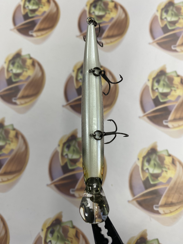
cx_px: 92
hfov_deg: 54.9
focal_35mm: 25
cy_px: 122
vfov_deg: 69.4
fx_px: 176
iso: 125
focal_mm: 4.25
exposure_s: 1/120
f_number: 1.8
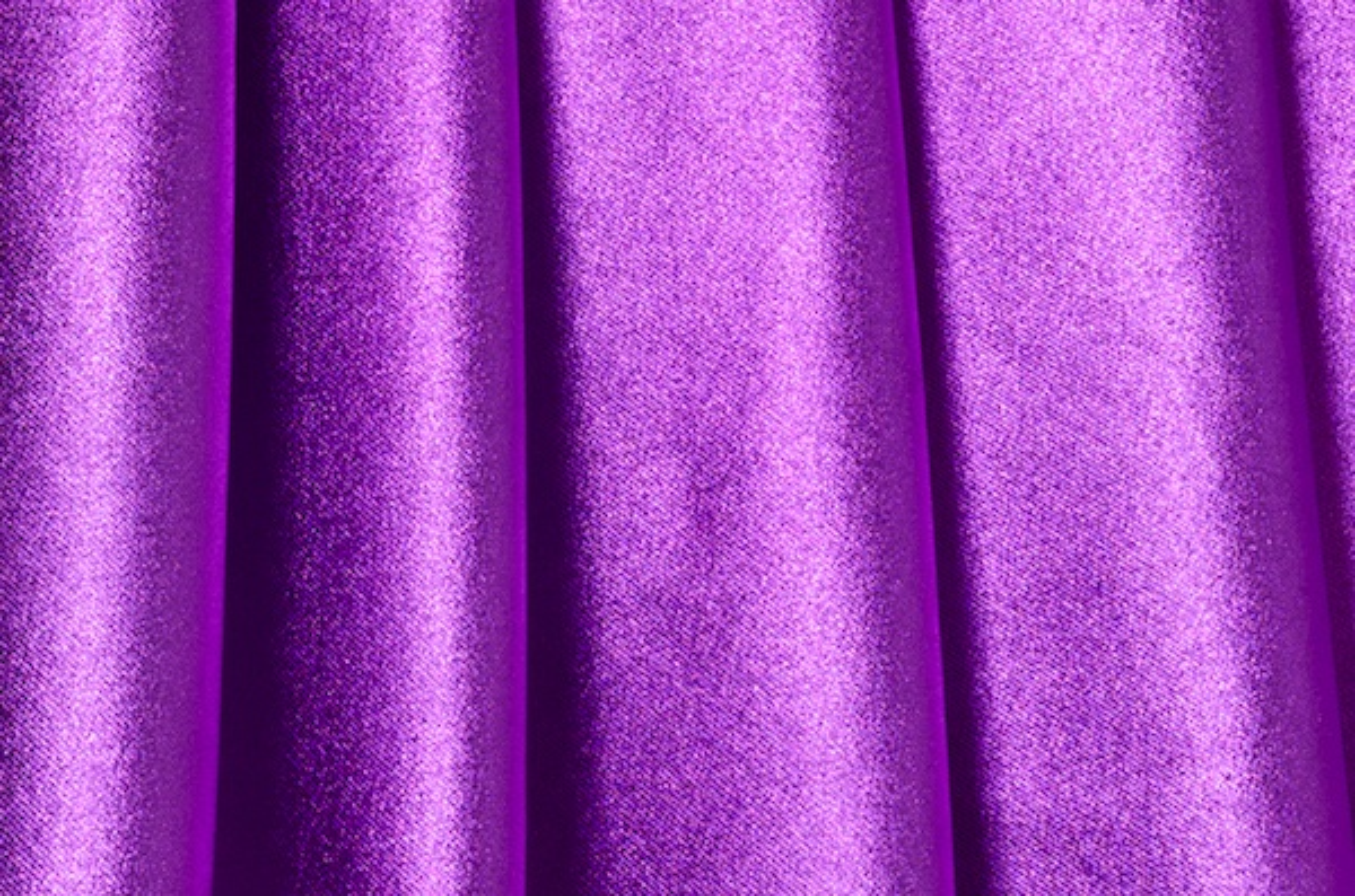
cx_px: 678
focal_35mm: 99
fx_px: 3717
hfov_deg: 20.7
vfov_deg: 13.8
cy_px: 448
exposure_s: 1/250
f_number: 11
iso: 200
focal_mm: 66
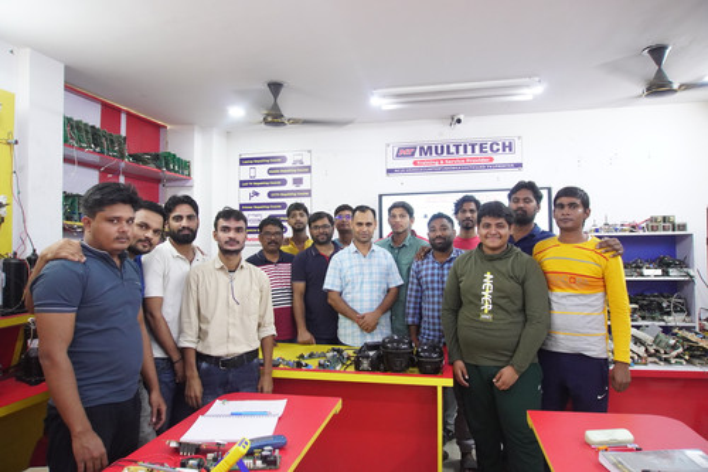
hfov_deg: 73.8
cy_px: 236
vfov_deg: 53.1
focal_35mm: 24
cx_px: 354
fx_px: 472
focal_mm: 16
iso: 2500
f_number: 5.6
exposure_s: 1/50
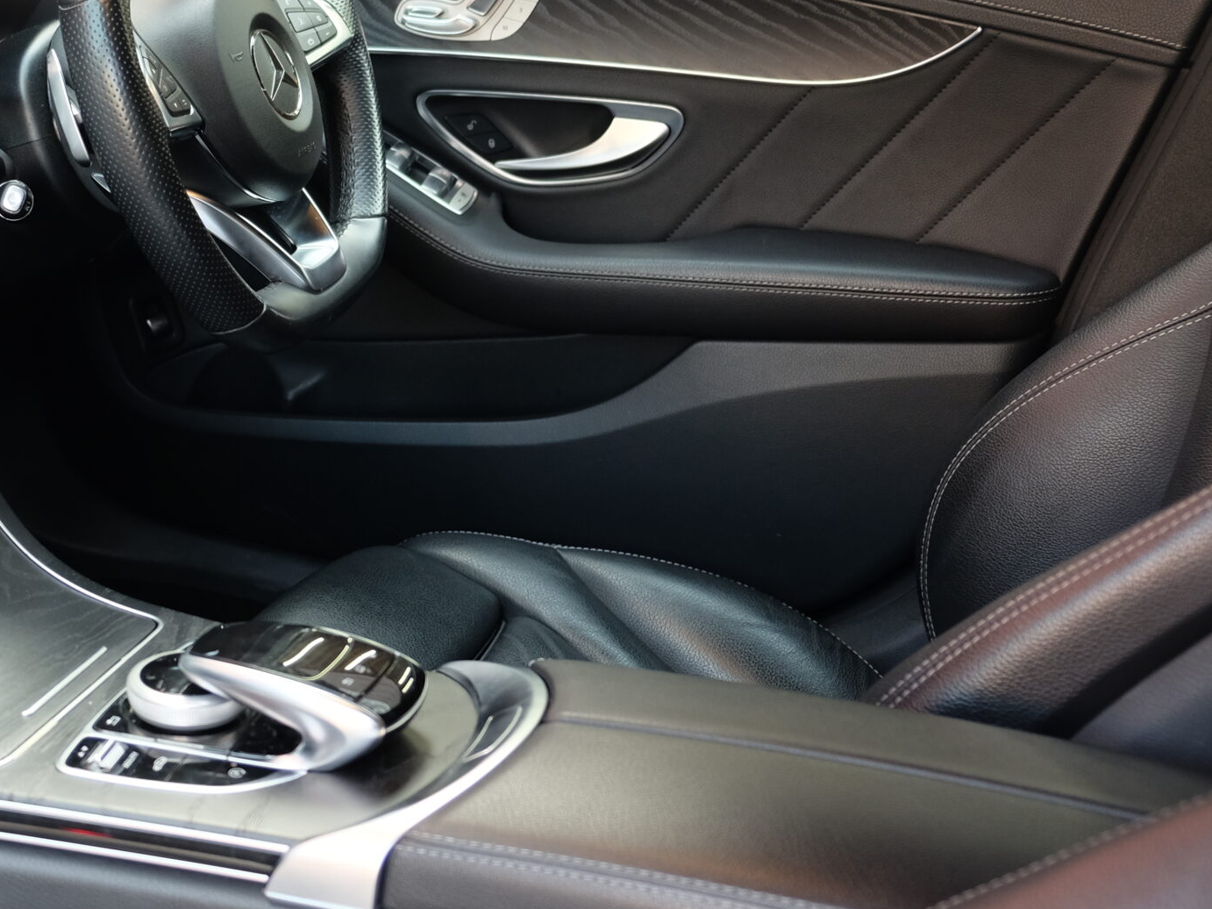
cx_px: 96
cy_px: 415
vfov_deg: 25.6
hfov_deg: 32.0
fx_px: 1995
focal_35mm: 57
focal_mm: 21.4
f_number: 3.2
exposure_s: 1/42
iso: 400
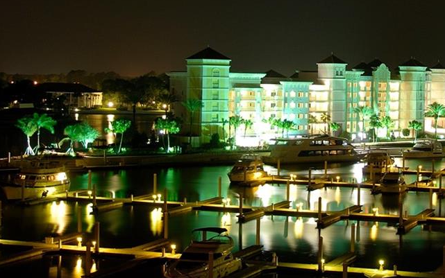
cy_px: 44
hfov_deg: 24.5
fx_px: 1019
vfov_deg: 15.4
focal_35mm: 84
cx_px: 299
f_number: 3.8
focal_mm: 22
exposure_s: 25
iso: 100
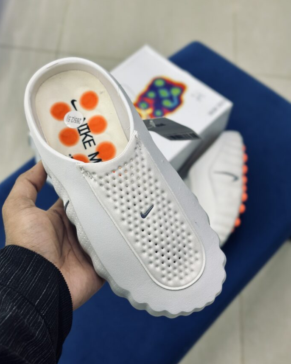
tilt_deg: -55.3
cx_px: 143
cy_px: 176
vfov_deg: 36.6
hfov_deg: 29.7
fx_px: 549
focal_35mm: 51
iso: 80
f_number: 1.78
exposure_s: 1/207
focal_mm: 6.86
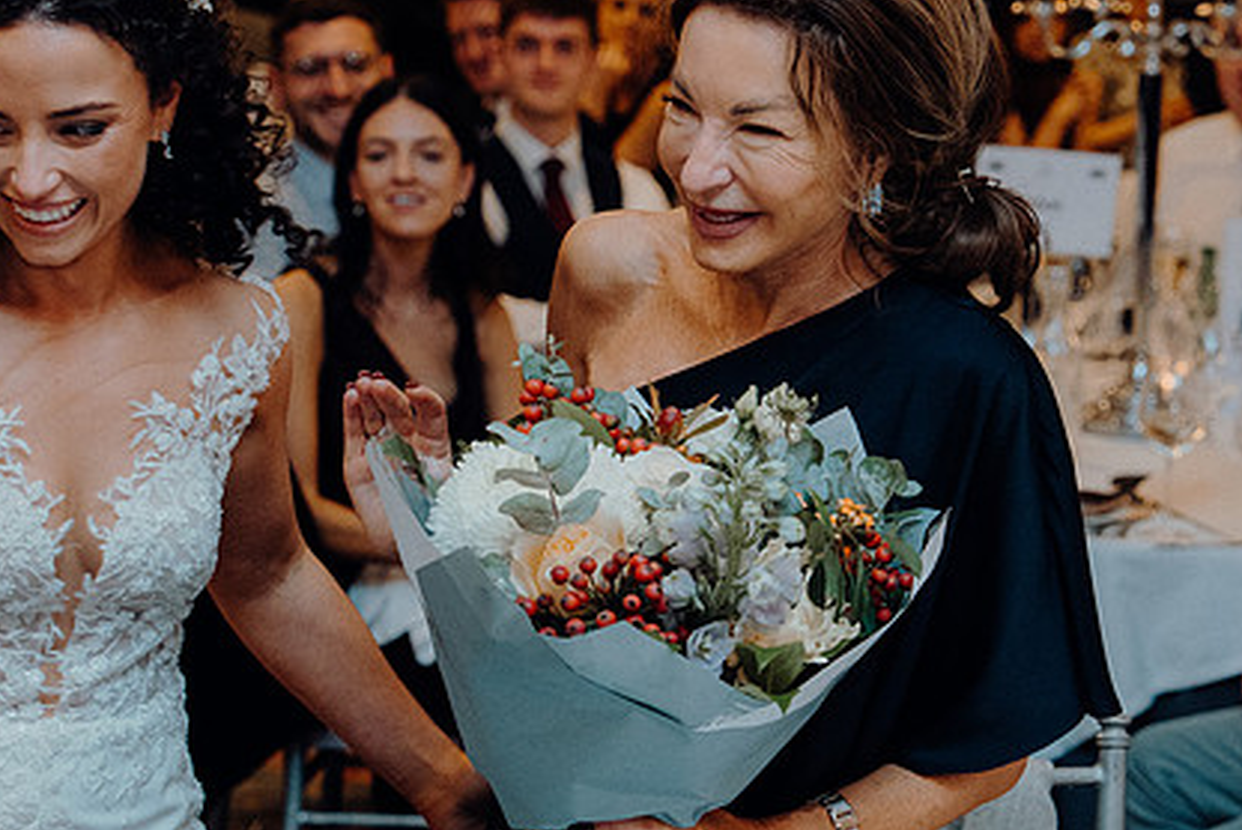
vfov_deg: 11.7
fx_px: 4039
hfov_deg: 17.5
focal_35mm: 117
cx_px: 678
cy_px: 414
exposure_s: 1/160
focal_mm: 56
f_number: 3.5
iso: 2500
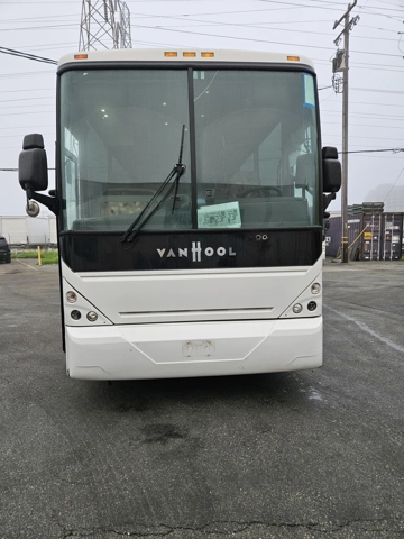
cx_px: 202
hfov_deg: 58.9
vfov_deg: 73.9
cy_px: 270
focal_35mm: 23
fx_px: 358
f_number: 1.8
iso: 80
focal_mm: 5.4
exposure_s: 1/359
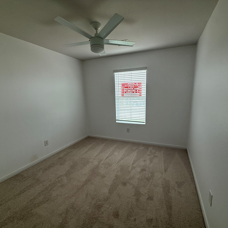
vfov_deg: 84.0
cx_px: 122
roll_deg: +1.1
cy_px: 117
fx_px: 127
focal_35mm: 17
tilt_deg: -10.1
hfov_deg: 83.8
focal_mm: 2.22
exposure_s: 1/120
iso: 160
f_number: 2.2
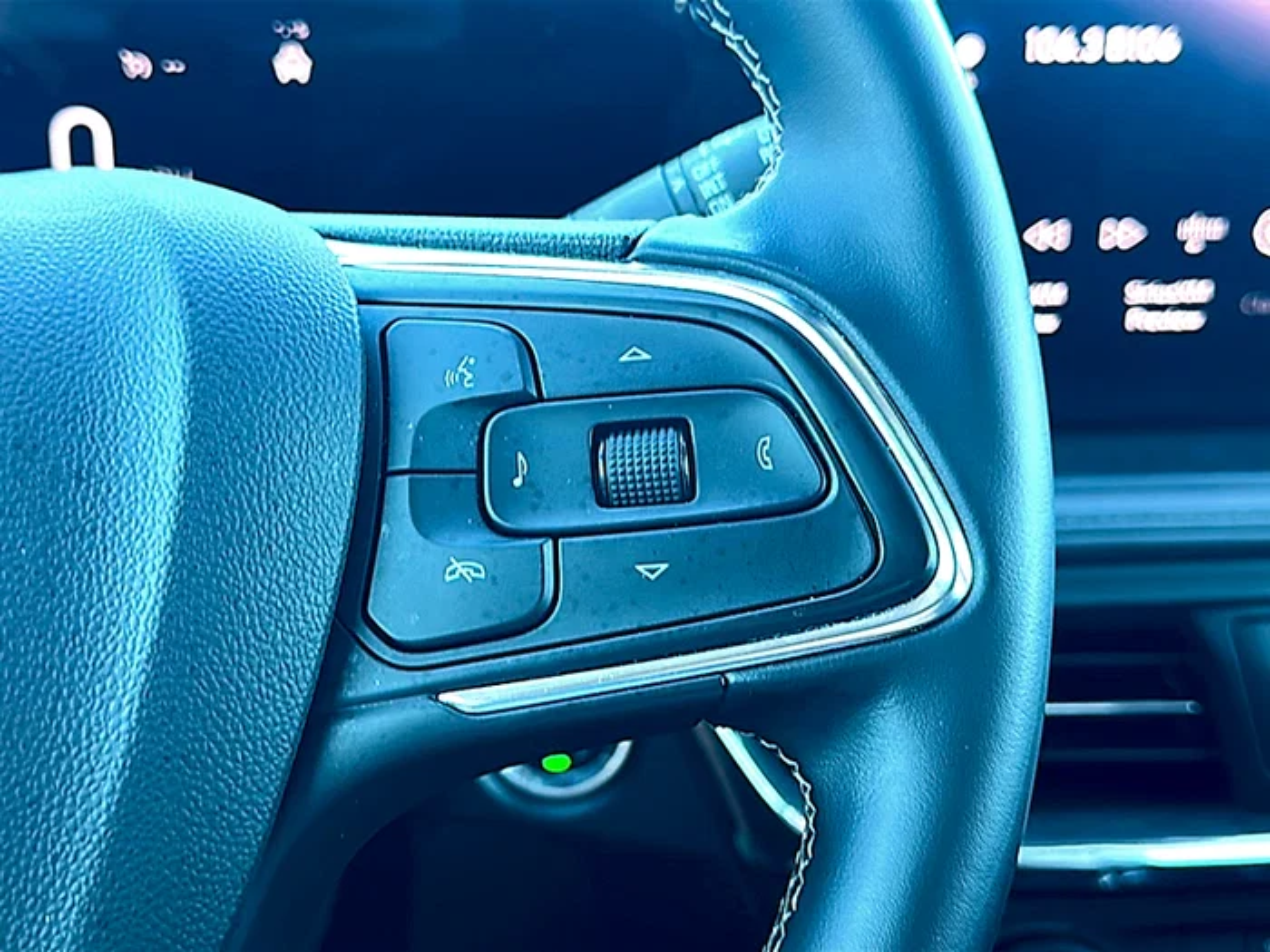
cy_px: 476
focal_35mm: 40
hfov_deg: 46.8
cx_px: 635
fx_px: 1468
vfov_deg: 36.0
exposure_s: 1/44
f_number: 1.78
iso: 50
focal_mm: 6.86
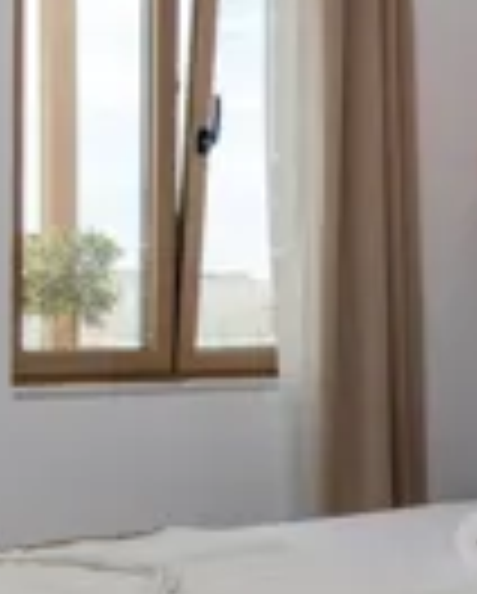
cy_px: 315
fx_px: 1426
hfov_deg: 18.7
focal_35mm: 81
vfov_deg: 23.5
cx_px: 423
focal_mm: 19
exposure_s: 1/250
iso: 250
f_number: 11
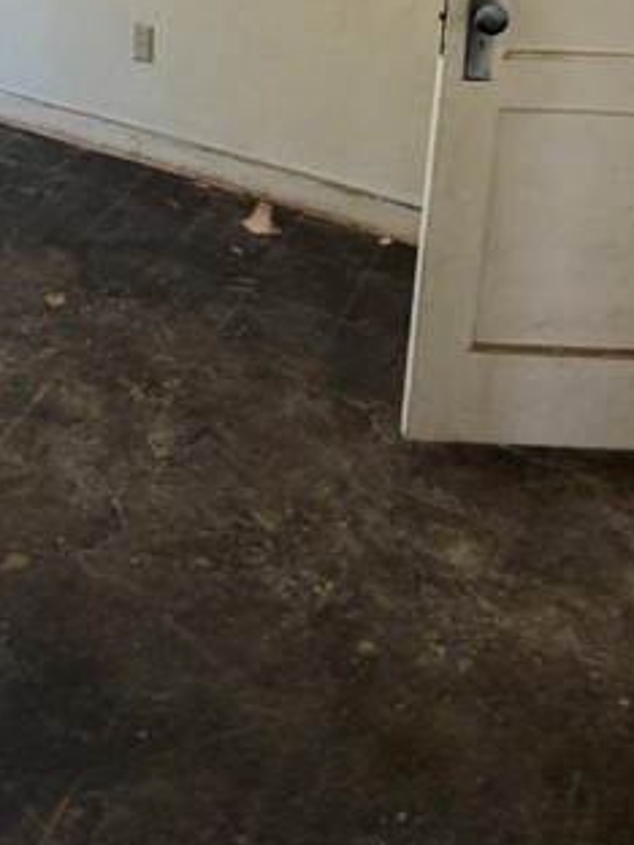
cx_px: 43
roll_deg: -0.3
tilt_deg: -12.3
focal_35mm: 46
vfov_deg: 35.0
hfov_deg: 29.9
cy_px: -98
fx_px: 1123
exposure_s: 1/121
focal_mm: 2.22
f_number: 2.2
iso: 160
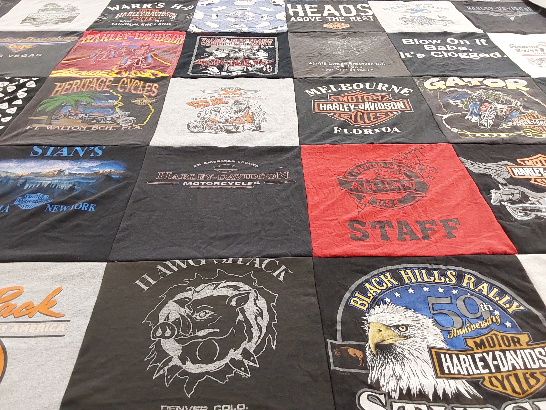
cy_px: 205
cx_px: 273
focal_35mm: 28
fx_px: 442
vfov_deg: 49.7
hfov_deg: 63.4
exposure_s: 1/60
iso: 250
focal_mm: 2.91
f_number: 1.9
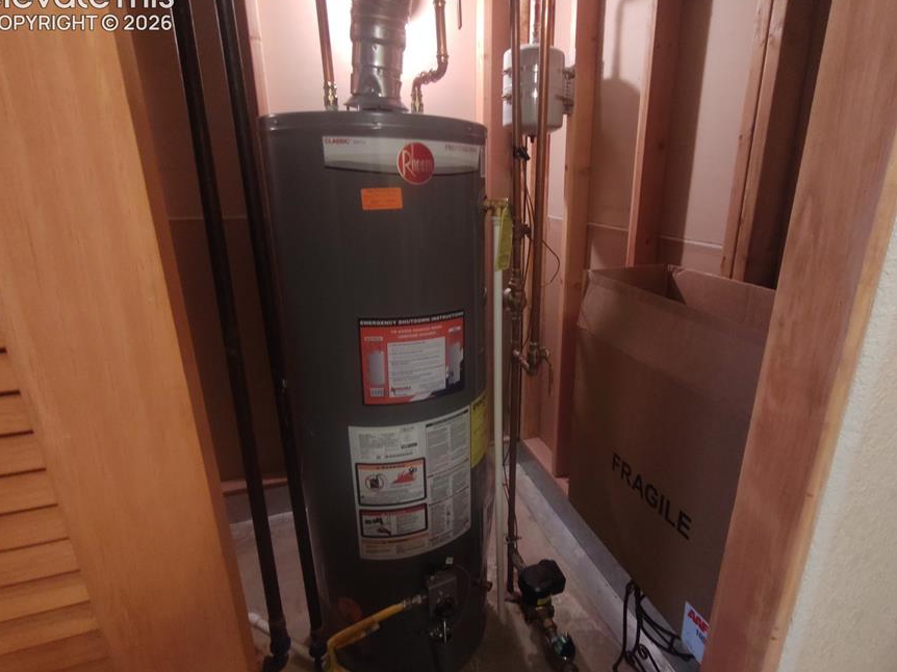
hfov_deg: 84.3
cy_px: 338
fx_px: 492
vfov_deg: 68.7
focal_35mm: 19
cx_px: 504
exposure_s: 1/20
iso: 584
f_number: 2.2
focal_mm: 1.66
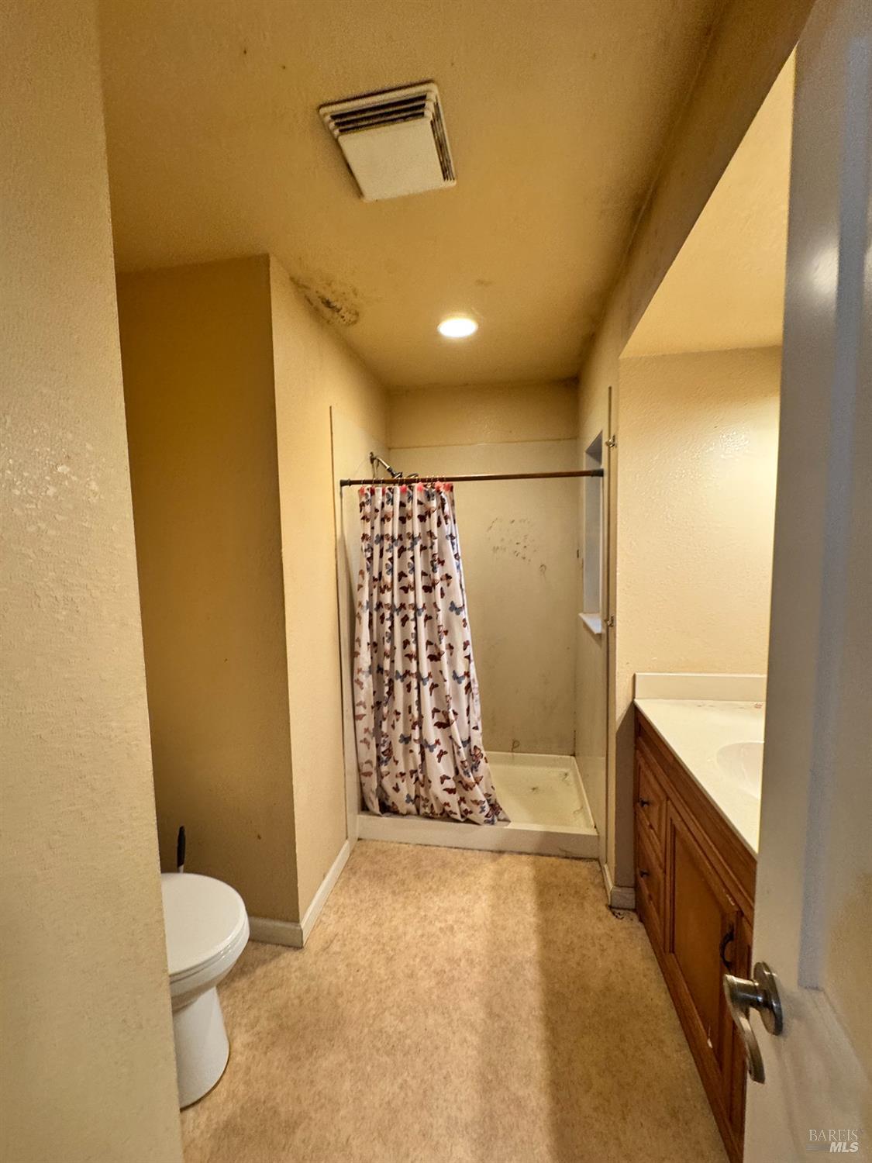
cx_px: 436
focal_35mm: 14
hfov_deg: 85.7
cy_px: 582
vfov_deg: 102.1
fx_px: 470
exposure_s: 1/60
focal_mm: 2.22
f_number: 2.2
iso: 250
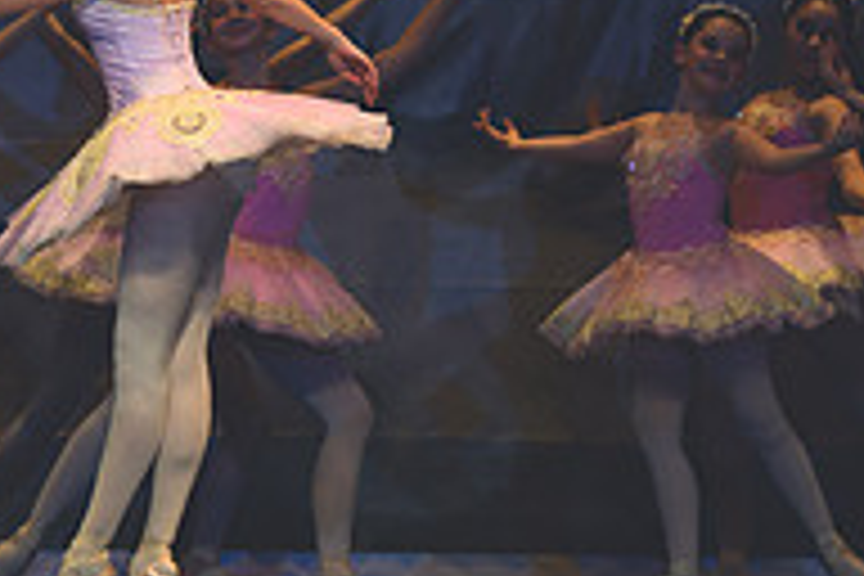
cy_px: -97
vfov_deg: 2.3
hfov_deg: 3.4
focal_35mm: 605
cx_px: 194
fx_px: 14519
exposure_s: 1/500
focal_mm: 200
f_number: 2.8
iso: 560
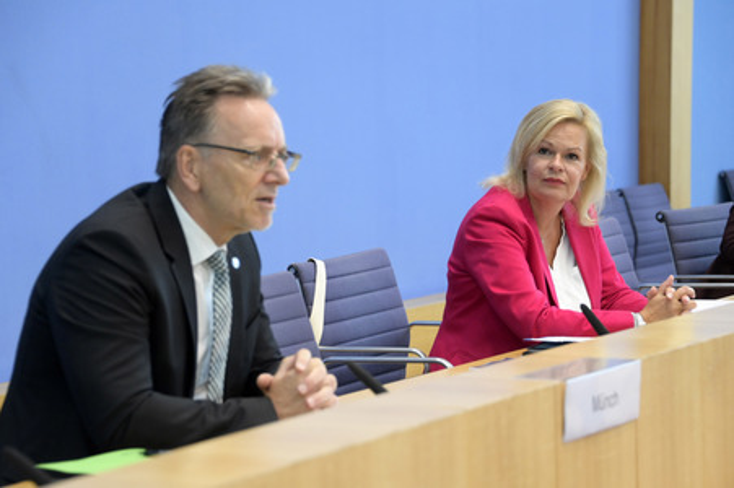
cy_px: 244
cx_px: 367
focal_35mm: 116
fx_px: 2363
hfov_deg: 17.7
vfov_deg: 11.8
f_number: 5.6
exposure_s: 1/400
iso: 4000
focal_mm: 116
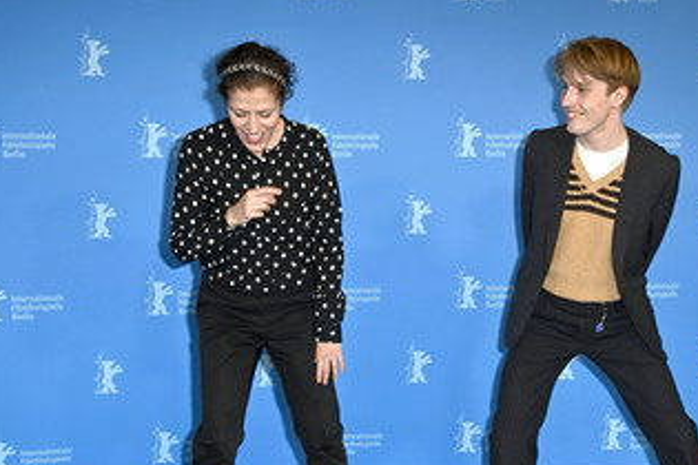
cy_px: 310
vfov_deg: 26.8
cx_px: 415
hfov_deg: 39.4
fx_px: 969
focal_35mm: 50
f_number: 5.6
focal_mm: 35
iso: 800
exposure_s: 1/250
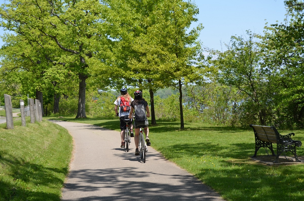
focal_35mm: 82
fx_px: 695
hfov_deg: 24.7
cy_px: 100
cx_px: 152
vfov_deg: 16.5
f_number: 8
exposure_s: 1/250
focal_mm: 55
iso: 110
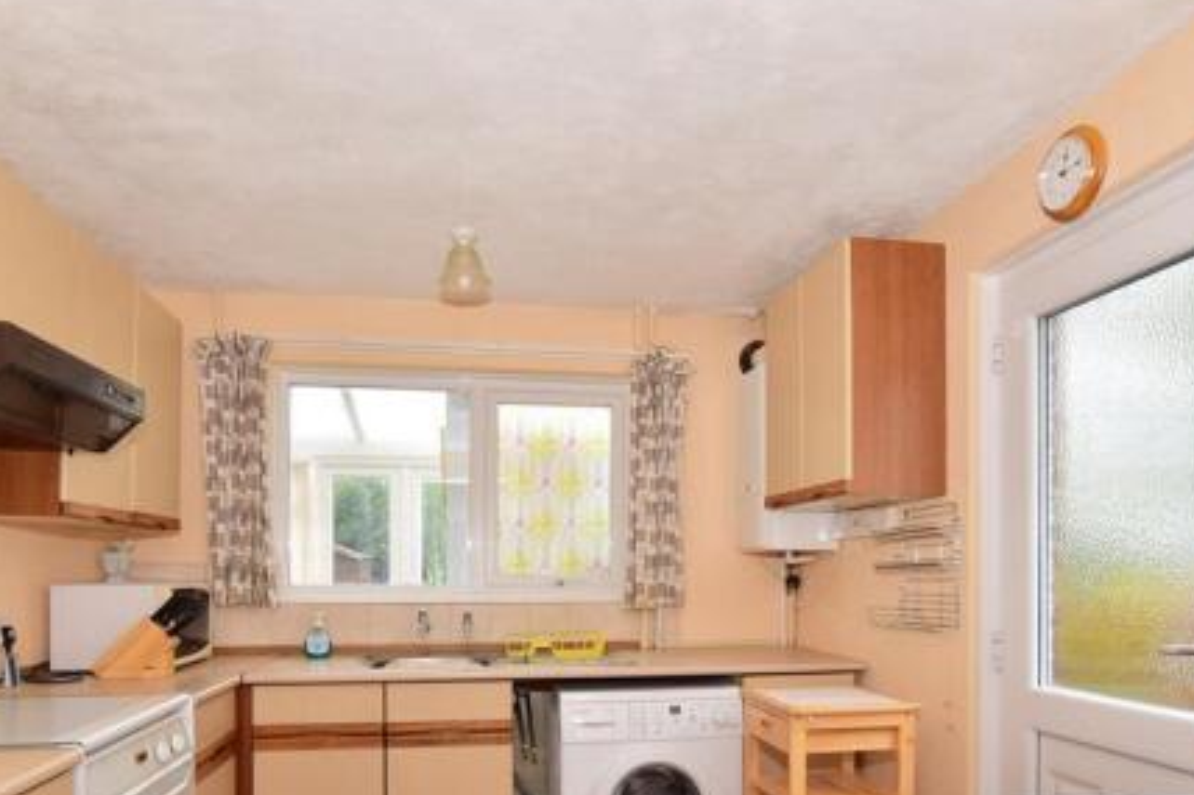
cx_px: 586
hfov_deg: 76.1
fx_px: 762
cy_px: 570
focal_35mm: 23
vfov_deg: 53.2
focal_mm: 10
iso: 200
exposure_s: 1/60
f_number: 5
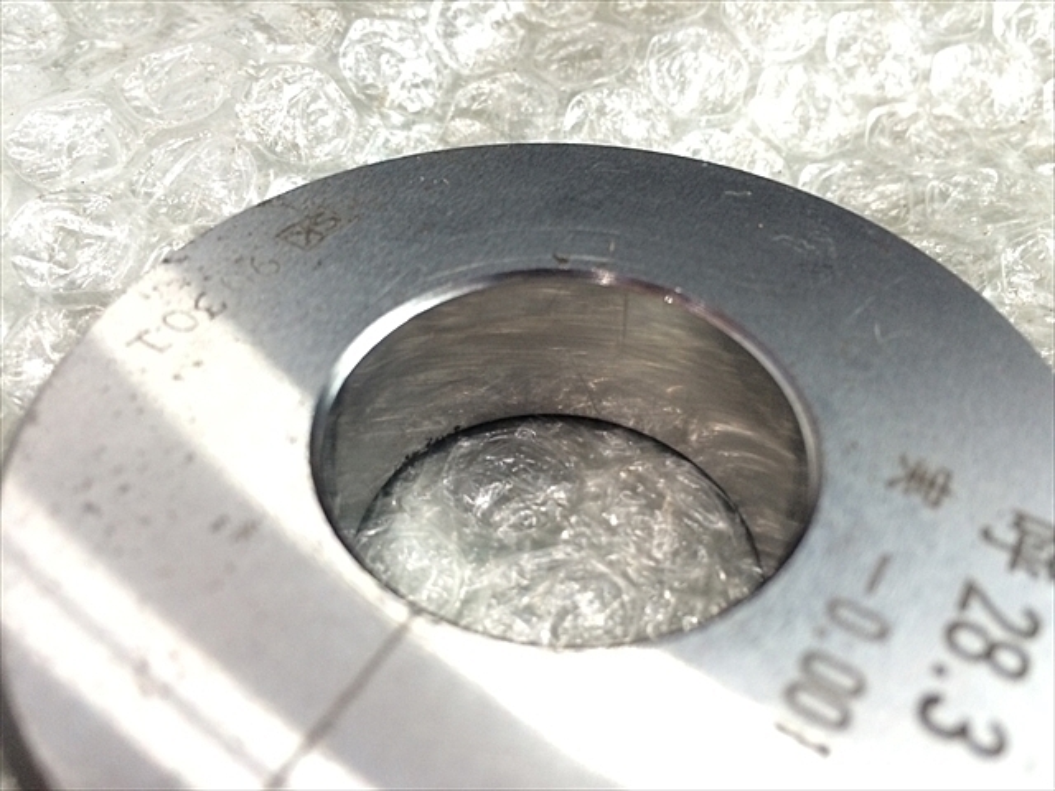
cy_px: 396
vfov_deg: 48.2
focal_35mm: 29
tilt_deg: -47.3
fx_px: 884
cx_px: 528
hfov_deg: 61.7
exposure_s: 1/30
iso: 250
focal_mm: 4.15
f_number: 2.2
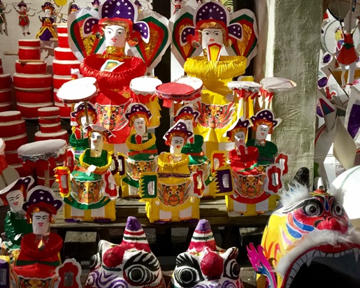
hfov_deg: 41.8
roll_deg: -2.1
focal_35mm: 44
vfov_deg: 34.1
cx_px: 215
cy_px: 129
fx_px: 469
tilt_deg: -14.2
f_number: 2.2
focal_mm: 4.15
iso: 80
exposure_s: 1/17
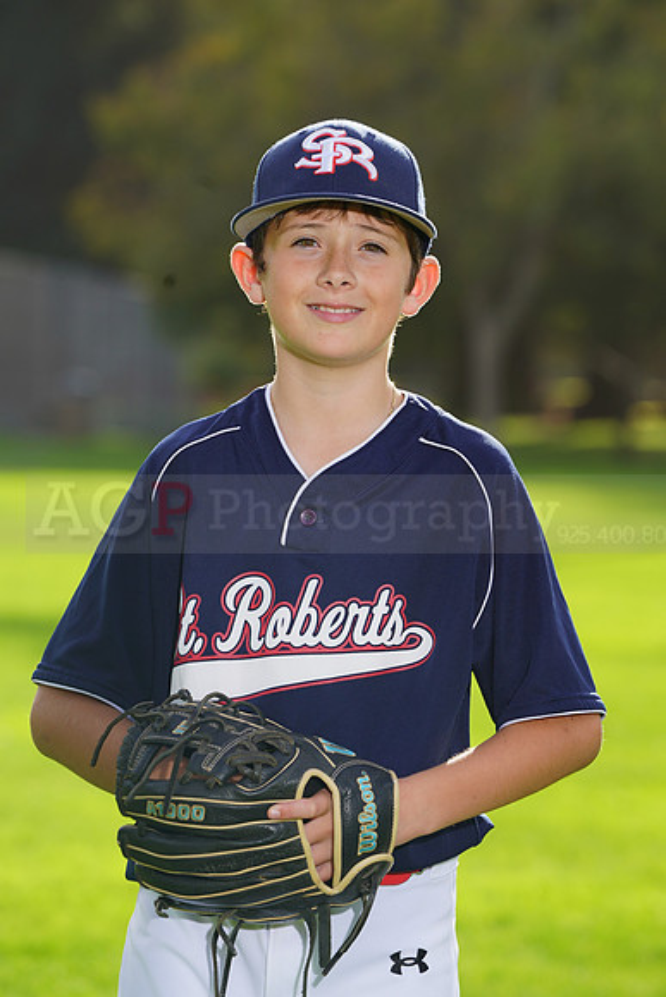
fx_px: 6600
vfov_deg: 8.6
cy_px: 498
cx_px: 333
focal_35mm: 238
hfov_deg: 5.8
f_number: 8
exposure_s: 1/250
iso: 160
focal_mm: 238
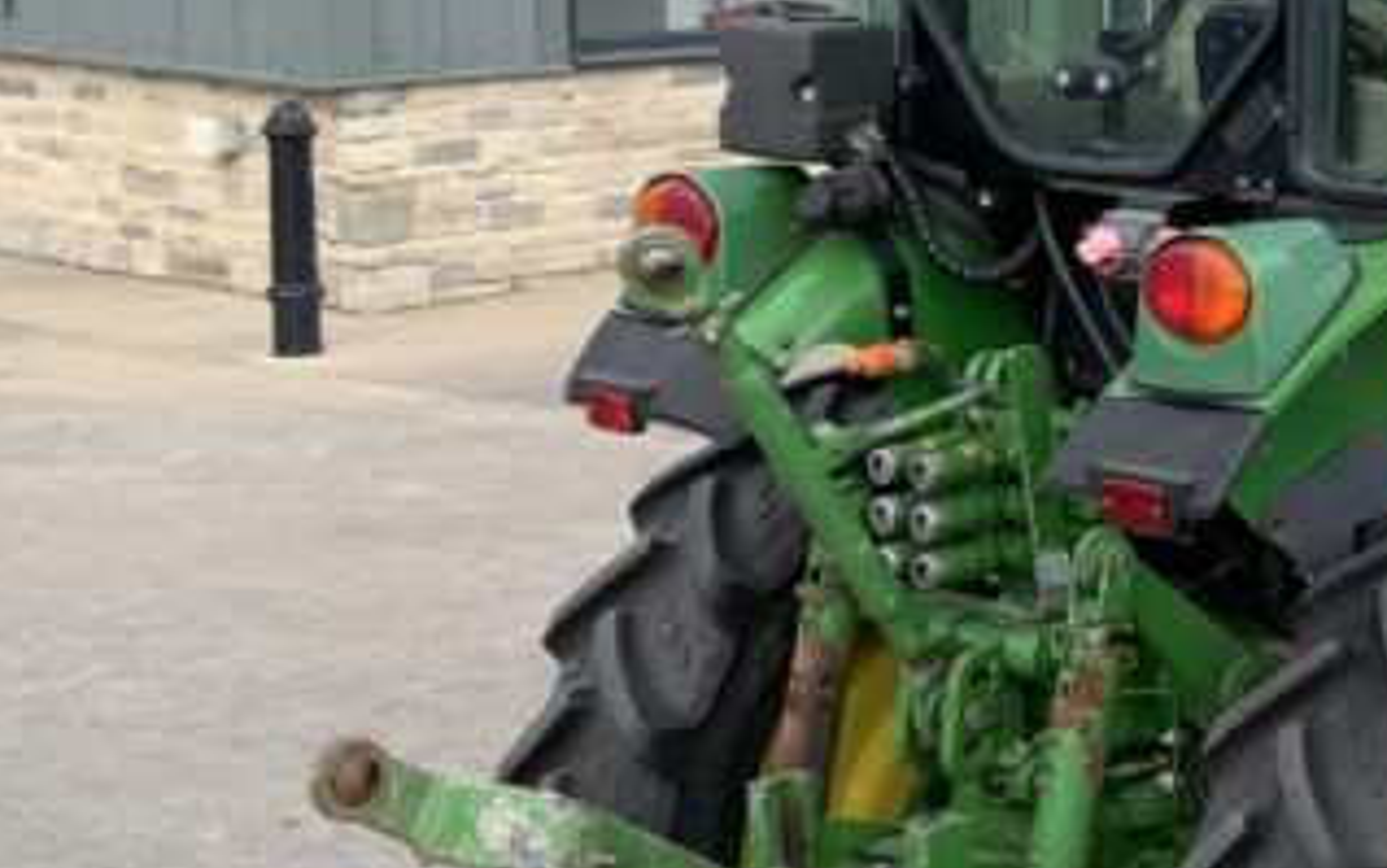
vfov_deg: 13.2
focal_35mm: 99
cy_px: 310
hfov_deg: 19.7
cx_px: 1662
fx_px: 3744
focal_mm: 3
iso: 16
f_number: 1.8
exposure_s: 1/545
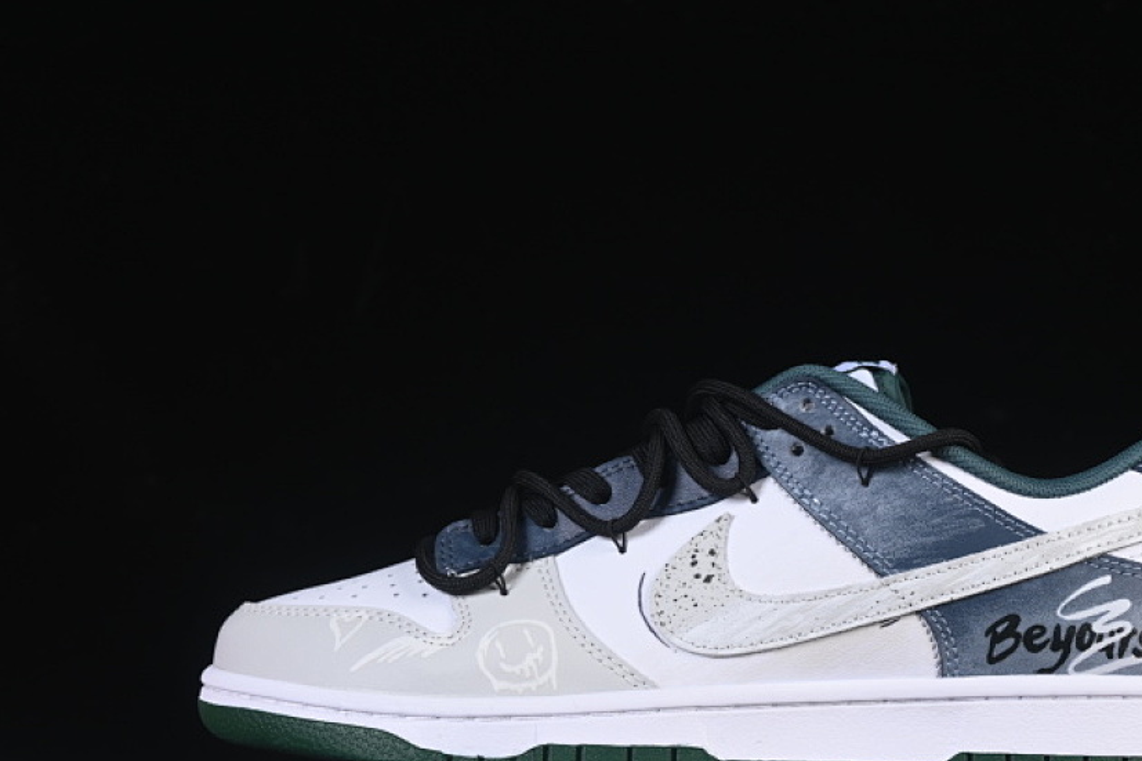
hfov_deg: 20.8
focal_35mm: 98
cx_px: 735
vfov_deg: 13.9
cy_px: 475
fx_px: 3108
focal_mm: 50
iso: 160
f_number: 8
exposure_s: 1/80
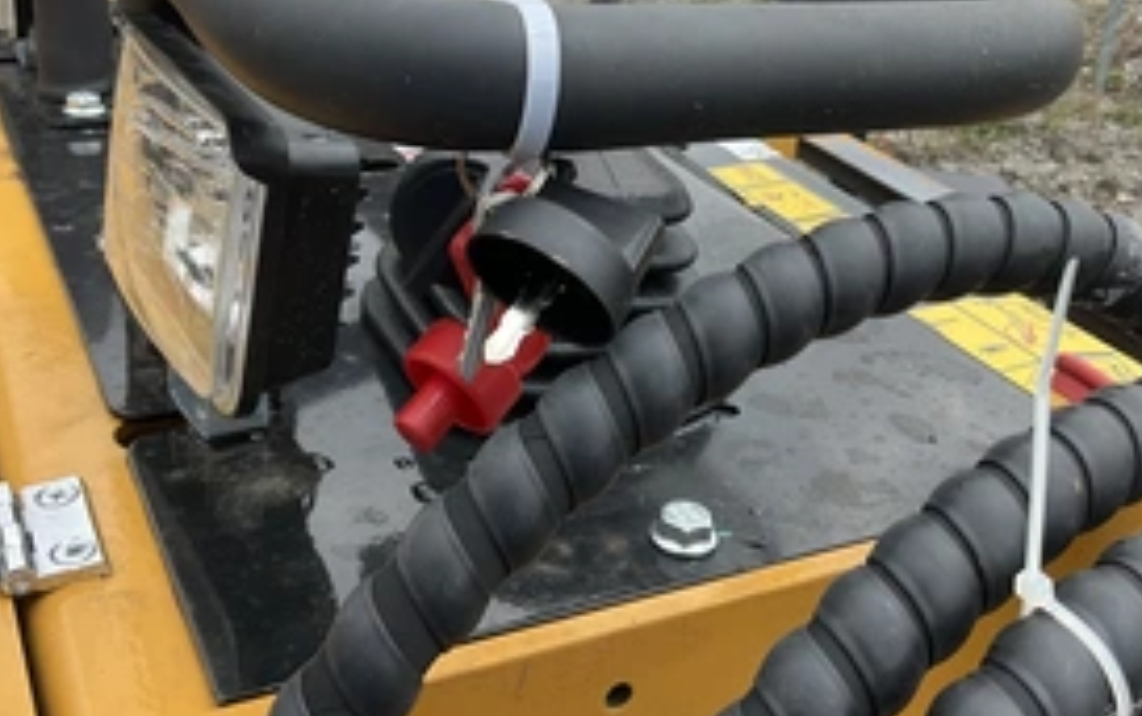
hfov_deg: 44.3
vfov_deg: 28.4
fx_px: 1401
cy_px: 218
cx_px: 565
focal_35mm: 45
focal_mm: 3
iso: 25
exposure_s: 1/912
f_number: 1.8
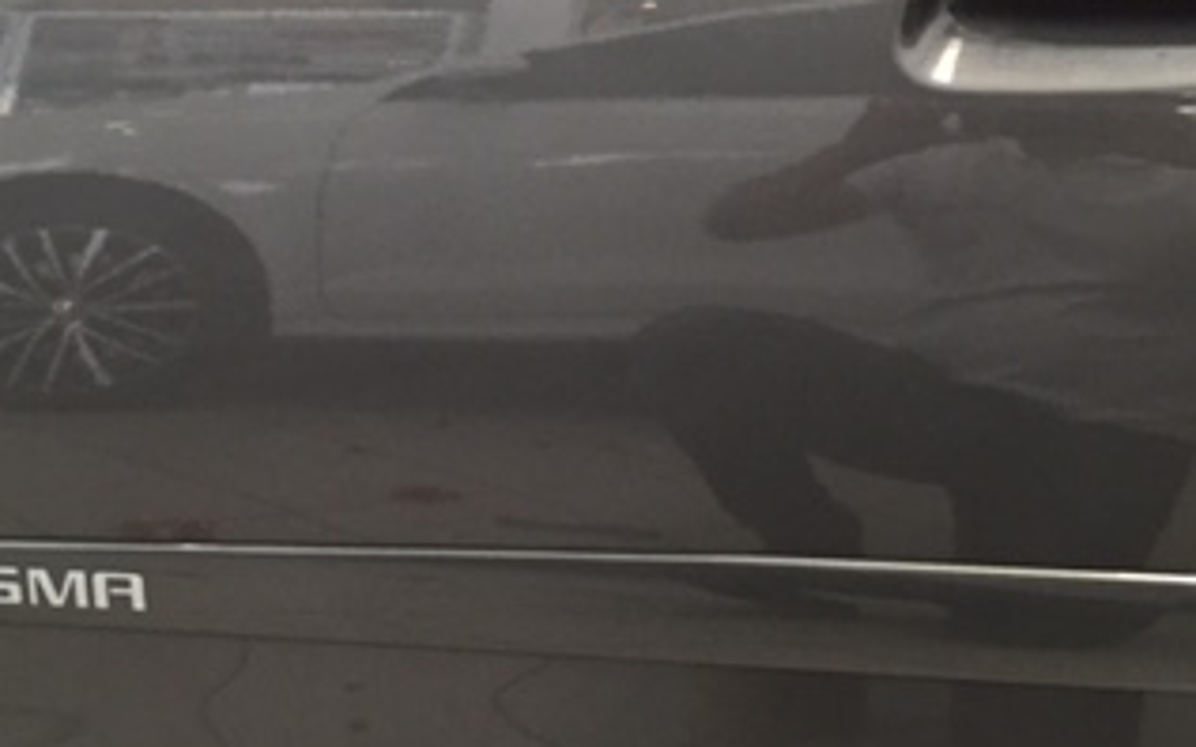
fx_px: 2021
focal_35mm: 62
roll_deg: -2.3
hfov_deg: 32.9
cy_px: 366
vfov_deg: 20.9
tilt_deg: -14.1
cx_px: 536
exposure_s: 1/30
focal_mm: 4.15
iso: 200
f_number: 2.2
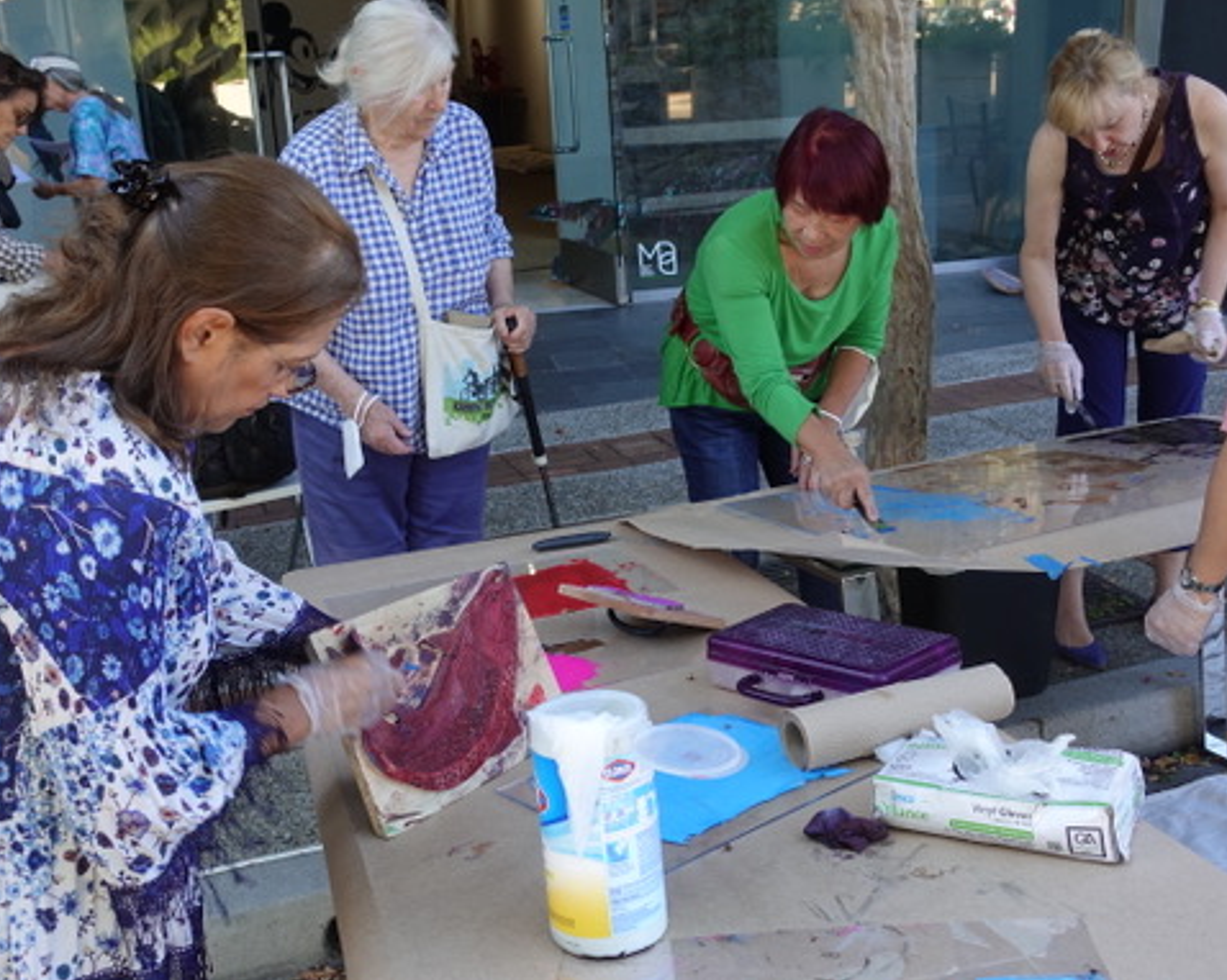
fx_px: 1416
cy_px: 437
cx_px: 616
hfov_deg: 46.9
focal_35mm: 39
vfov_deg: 38.2
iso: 125
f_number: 3.2
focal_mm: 11.45
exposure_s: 1/80
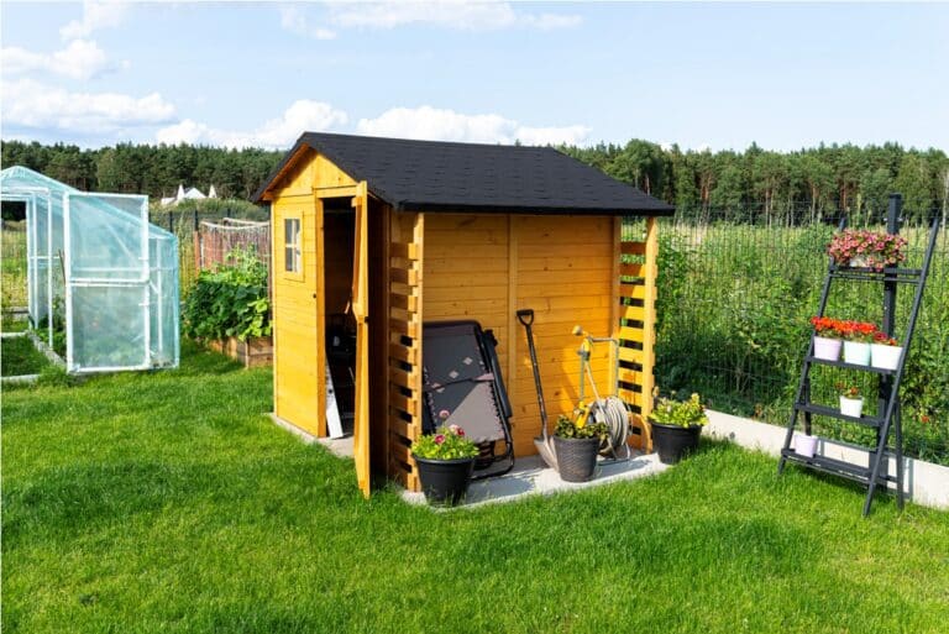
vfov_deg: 37.9
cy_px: 317
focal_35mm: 35
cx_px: 474
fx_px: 923
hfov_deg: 54.4
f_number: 8
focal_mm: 35
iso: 100
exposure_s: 1/200
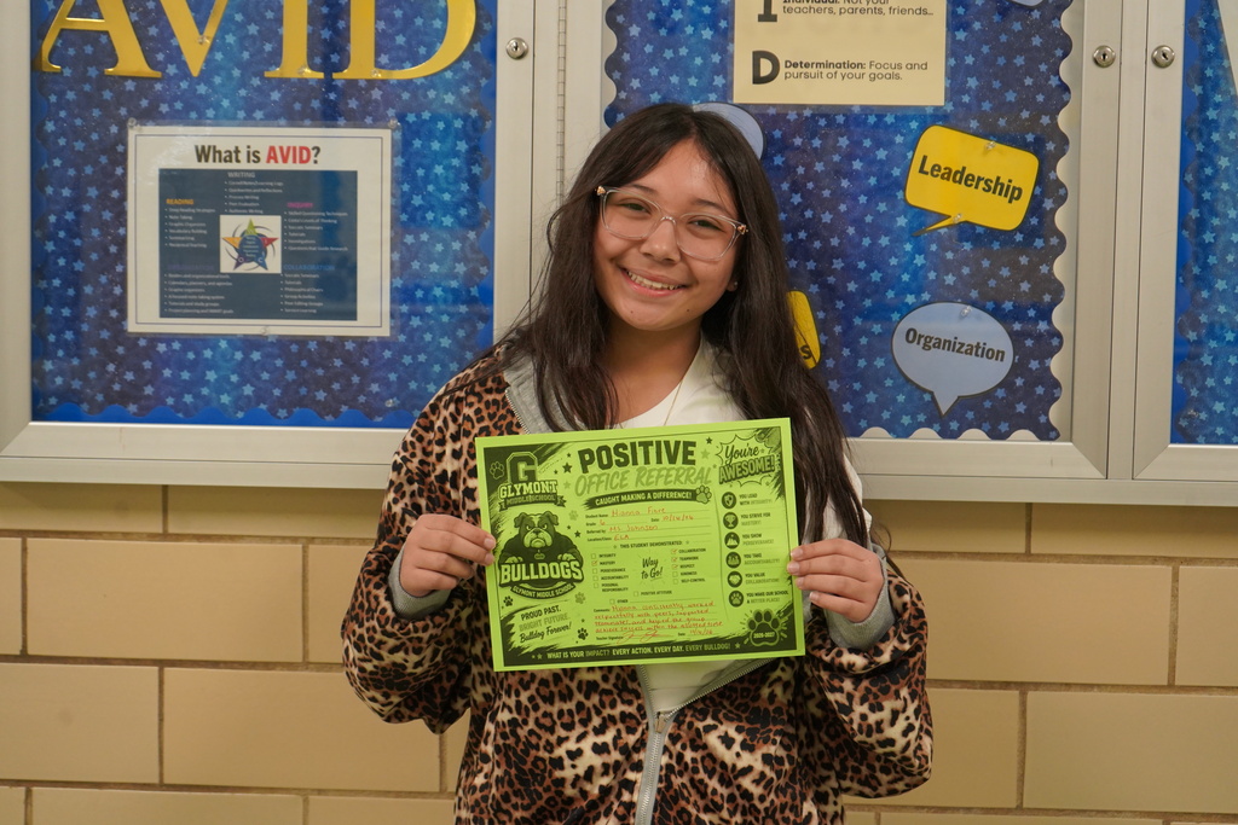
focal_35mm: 70
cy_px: 412
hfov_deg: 28.8
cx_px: 619
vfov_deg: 19.5
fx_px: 2407
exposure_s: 1/160
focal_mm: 70
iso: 3200
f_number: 5.6
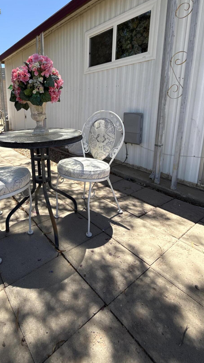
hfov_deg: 56.7
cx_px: 64
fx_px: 183
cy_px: 144
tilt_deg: -9.7
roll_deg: -1.8
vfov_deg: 88.3
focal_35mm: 19
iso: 50
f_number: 2.2
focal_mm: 2.22
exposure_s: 1/864
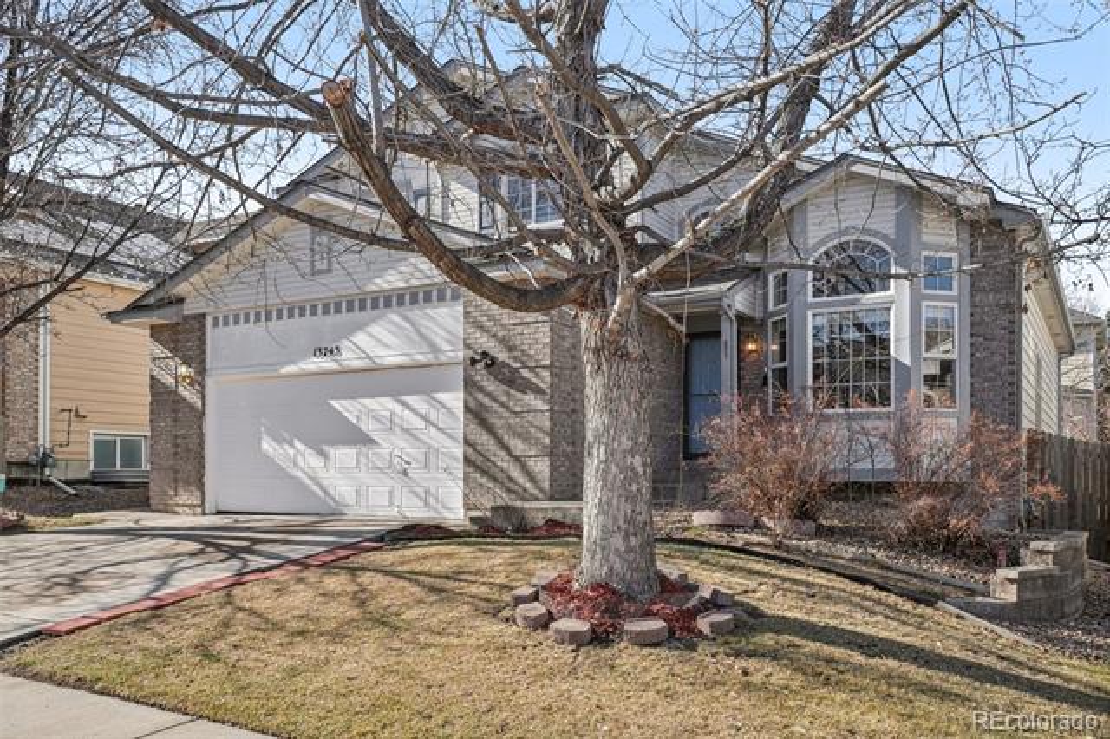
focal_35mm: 30
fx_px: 924
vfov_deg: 43.6
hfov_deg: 62.0
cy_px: 370
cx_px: 555
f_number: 8
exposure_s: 1/200
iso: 100
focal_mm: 20
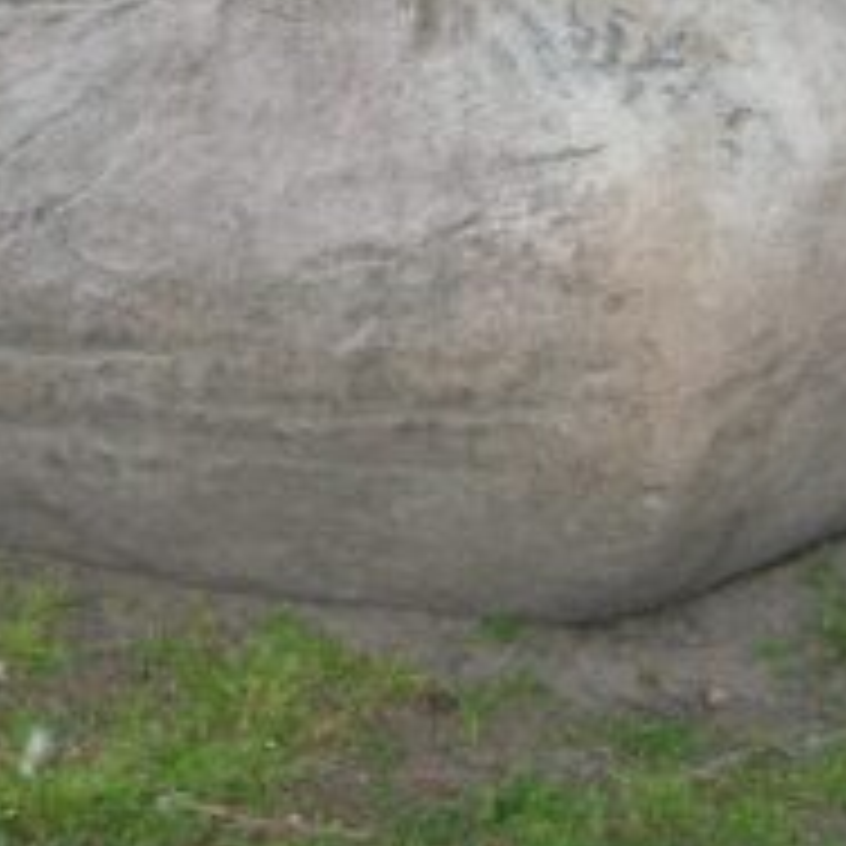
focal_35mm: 96
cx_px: 446
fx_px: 2654
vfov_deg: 17.3
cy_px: -148
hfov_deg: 18.1
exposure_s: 1/45.2
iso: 50
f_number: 2.9
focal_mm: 5.7
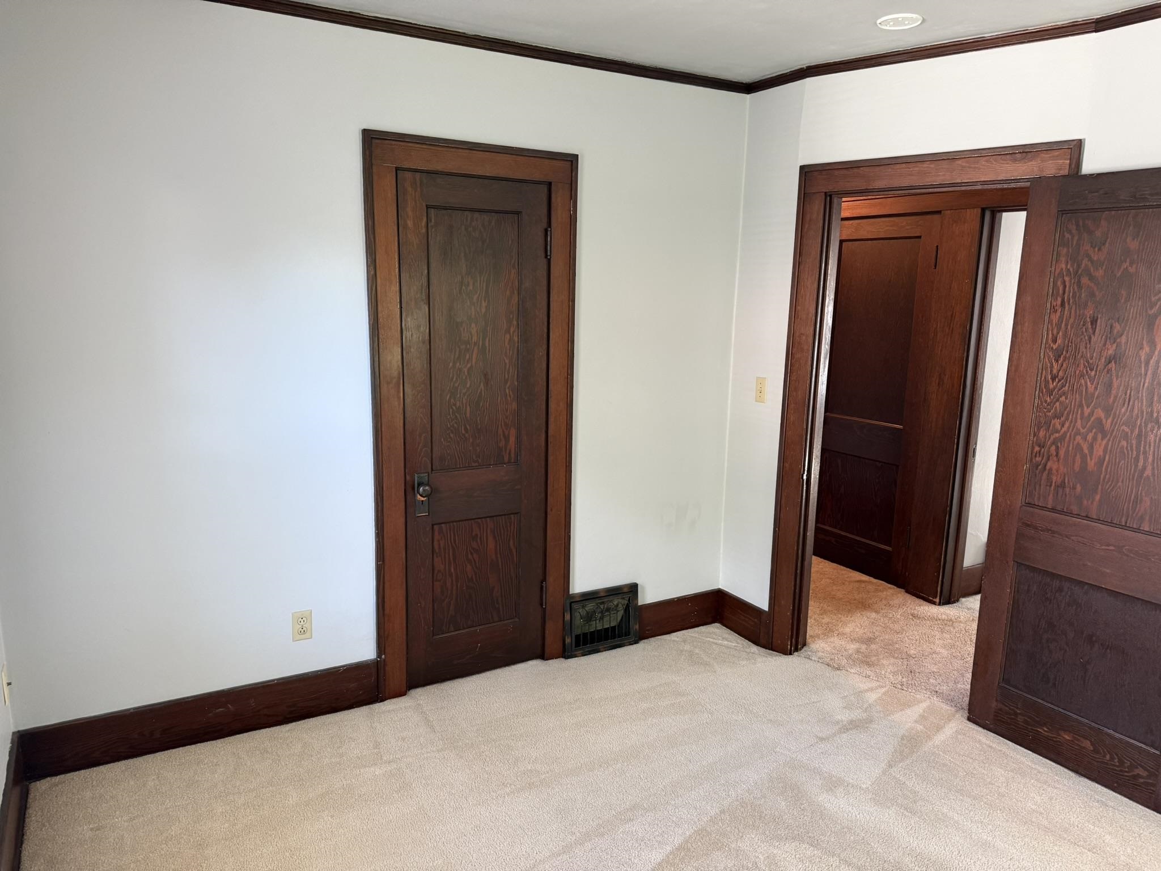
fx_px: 805
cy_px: 436
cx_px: 580
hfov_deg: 71.6
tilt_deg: -9.6
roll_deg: -0.4
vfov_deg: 56.8
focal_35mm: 24
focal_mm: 6.76
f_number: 1.78
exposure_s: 1/60
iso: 250
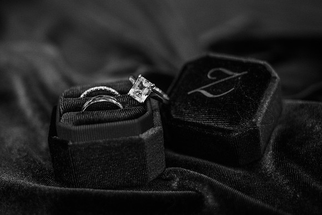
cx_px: 150
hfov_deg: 28.7
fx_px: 628
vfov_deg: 19.4
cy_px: 117
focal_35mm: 70
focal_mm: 60
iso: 800
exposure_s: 1/200
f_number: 3.5
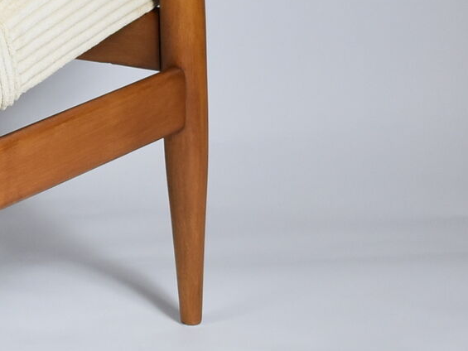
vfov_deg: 8.3
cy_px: 6
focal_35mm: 179
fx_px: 2417
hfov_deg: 10.6
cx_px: -273
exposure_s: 1/125
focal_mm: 35
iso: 800
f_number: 5
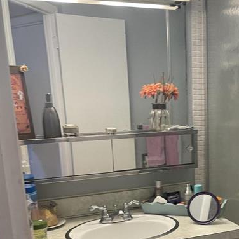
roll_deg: +2.9
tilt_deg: -13.7
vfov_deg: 35.0
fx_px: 367
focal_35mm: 47
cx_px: 179
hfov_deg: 35.3
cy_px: 189
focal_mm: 4.2
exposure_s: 1/60
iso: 100
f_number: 1.6
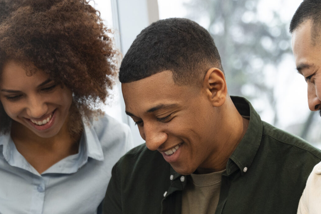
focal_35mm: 123
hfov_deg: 16.6
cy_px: 244
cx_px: 145
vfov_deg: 11.0
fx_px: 1097
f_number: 2.8
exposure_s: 1/125
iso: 800
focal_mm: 50
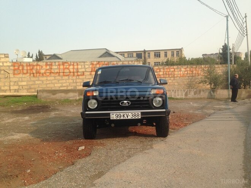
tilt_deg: -5.4
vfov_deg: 42.9
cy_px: 94
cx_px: 126
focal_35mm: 33
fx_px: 239
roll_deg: -1.0
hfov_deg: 55.4
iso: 50
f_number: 2.4
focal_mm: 4.12
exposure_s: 1/968
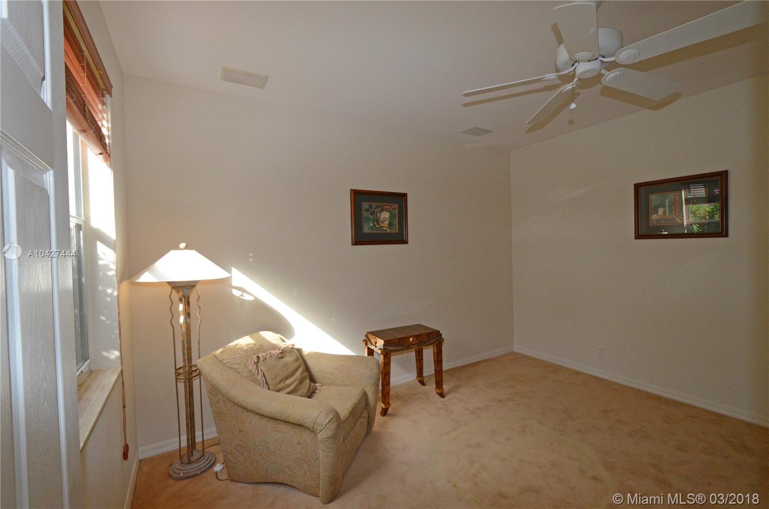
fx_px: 320
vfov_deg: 77.0
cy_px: 254
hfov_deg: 100.5
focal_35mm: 15
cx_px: 384
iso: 1600
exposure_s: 1/250
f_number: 7.1
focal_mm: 10
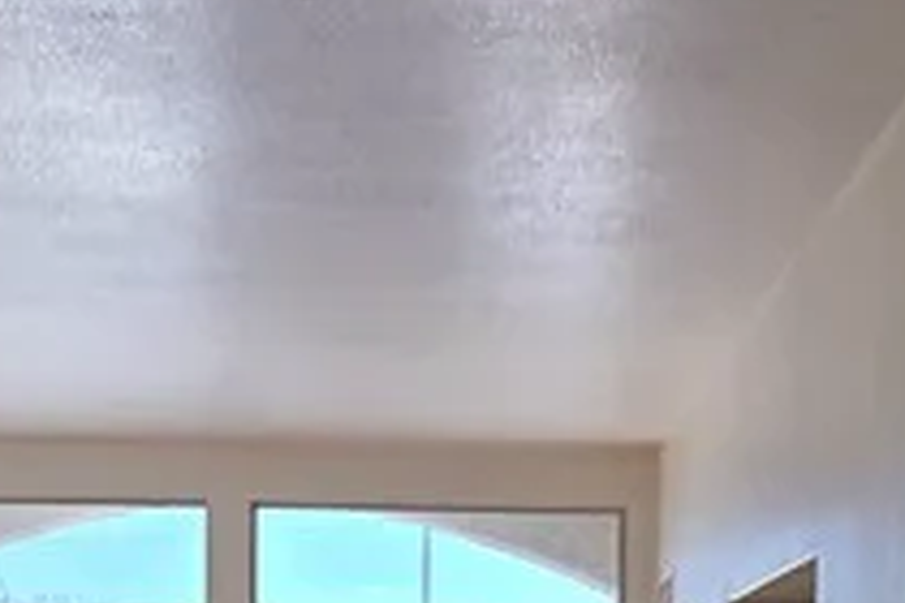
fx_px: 1659
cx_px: 418
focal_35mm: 66
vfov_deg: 18.3
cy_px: 904
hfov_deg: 30.5
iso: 40
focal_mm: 2.2
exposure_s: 1/120
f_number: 1.9
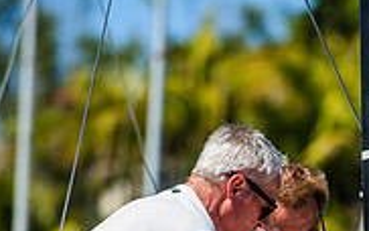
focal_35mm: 503
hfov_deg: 4.2
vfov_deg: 2.6
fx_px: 5062
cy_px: 381
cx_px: 248
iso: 320
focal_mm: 200
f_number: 4
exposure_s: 1/4000
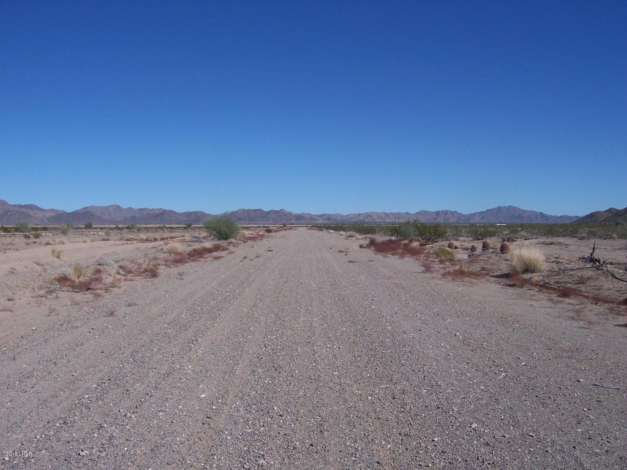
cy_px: 235
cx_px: 314
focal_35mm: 33
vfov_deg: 42.9
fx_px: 598
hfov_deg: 55.4
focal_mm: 5.5
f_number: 5.6
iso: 80
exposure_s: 1/1000
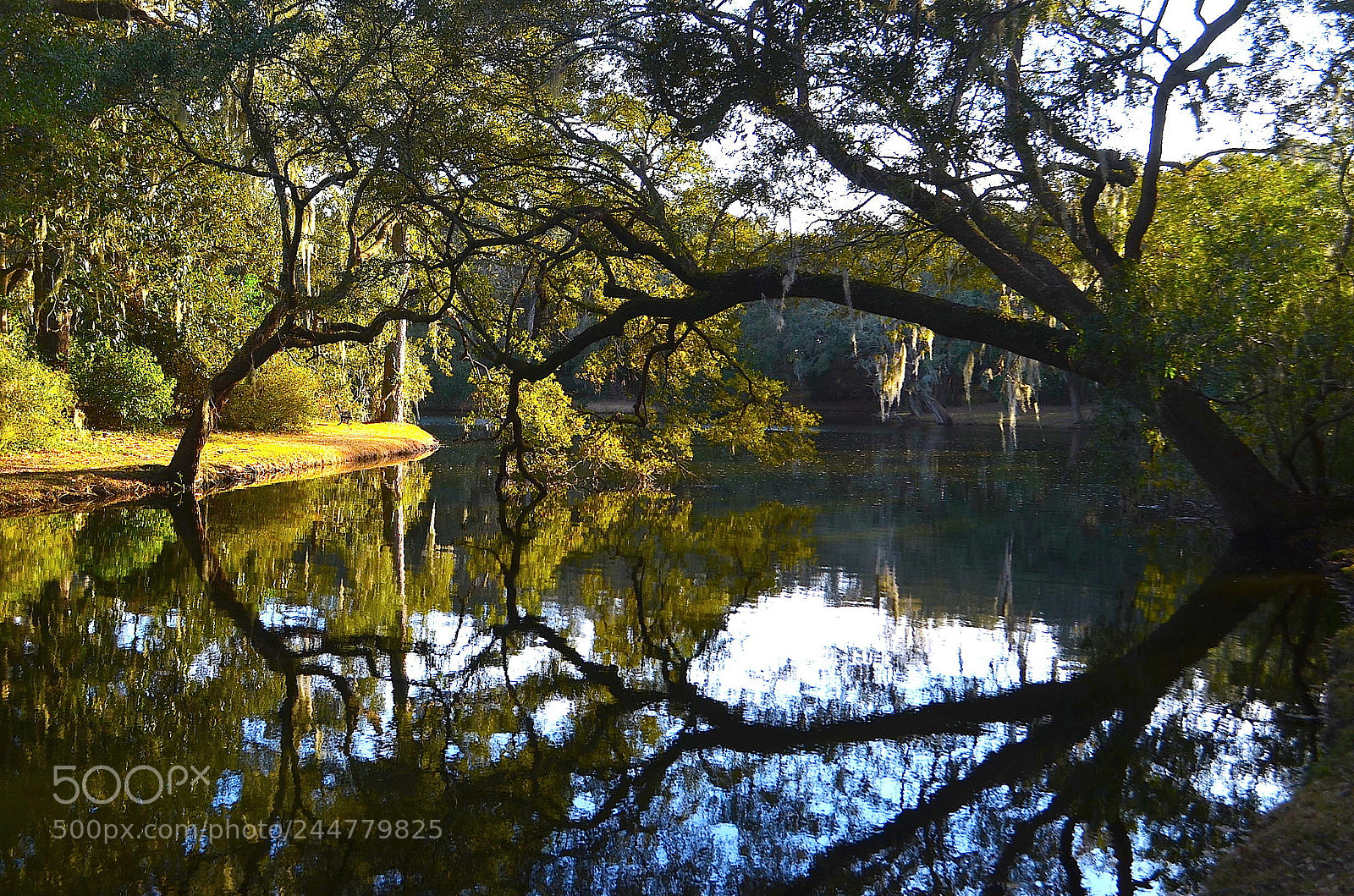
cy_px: 448
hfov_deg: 53.2
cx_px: 677
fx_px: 1351
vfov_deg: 36.7
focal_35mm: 36
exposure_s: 1/160
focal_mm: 24
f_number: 6.3
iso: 200
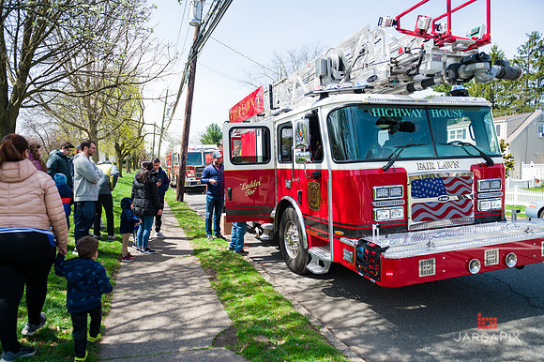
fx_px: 362
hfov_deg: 73.8
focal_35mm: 24
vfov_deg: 53.1
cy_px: 181
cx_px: 272
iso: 200
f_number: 4
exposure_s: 1/1600
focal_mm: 24
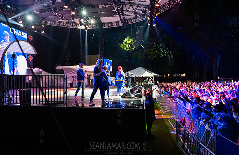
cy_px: 76
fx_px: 175
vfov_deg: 47.8
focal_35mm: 27
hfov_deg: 68.6
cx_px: 109
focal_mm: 24
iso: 6400
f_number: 2.8
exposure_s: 1/250
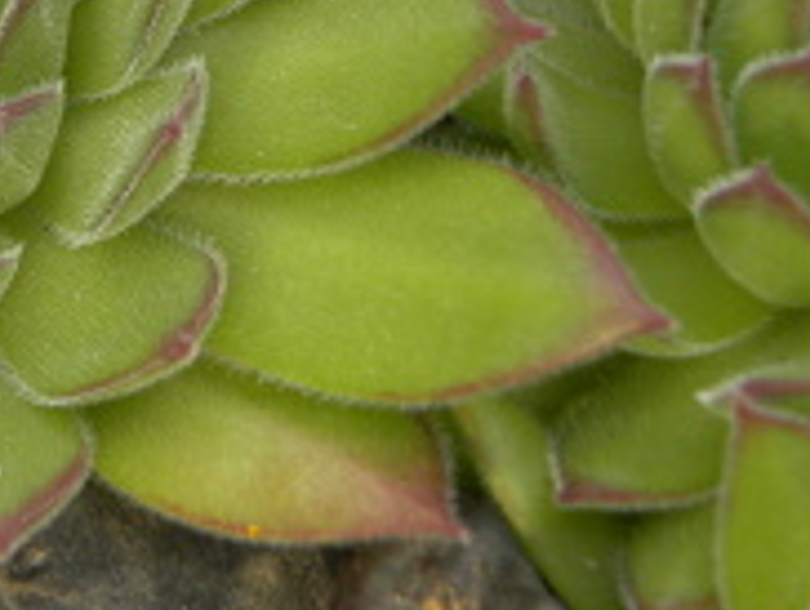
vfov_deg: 8.5
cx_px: -240
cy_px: -40
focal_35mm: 174
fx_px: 4077
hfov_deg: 11.1
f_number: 3.5
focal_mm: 11.8
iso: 100
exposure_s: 1/125
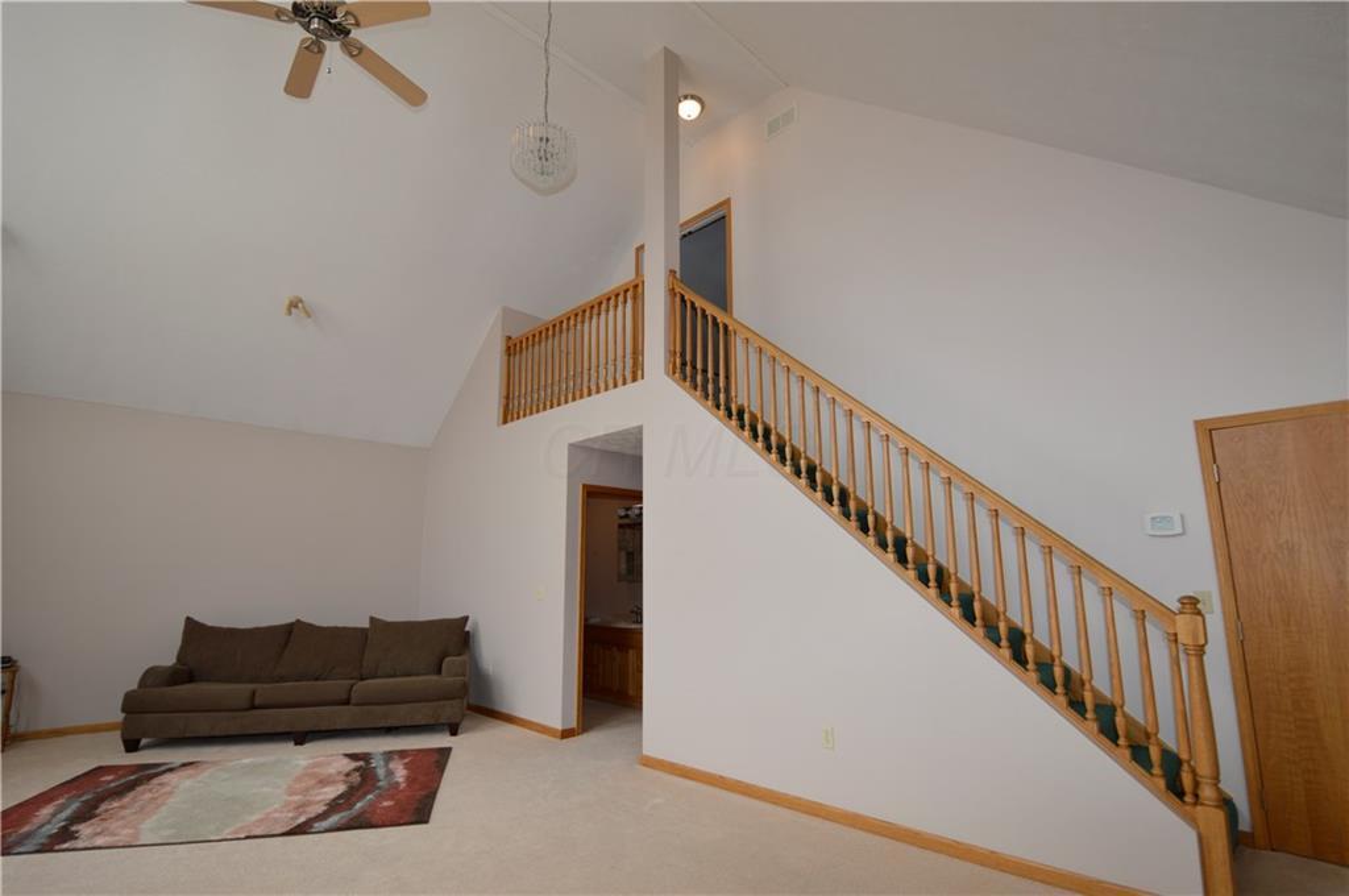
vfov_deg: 71.9
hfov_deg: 95.1
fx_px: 618
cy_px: 448
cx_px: 674
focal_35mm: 16
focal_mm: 11
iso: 100
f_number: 4.5
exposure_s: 1/80
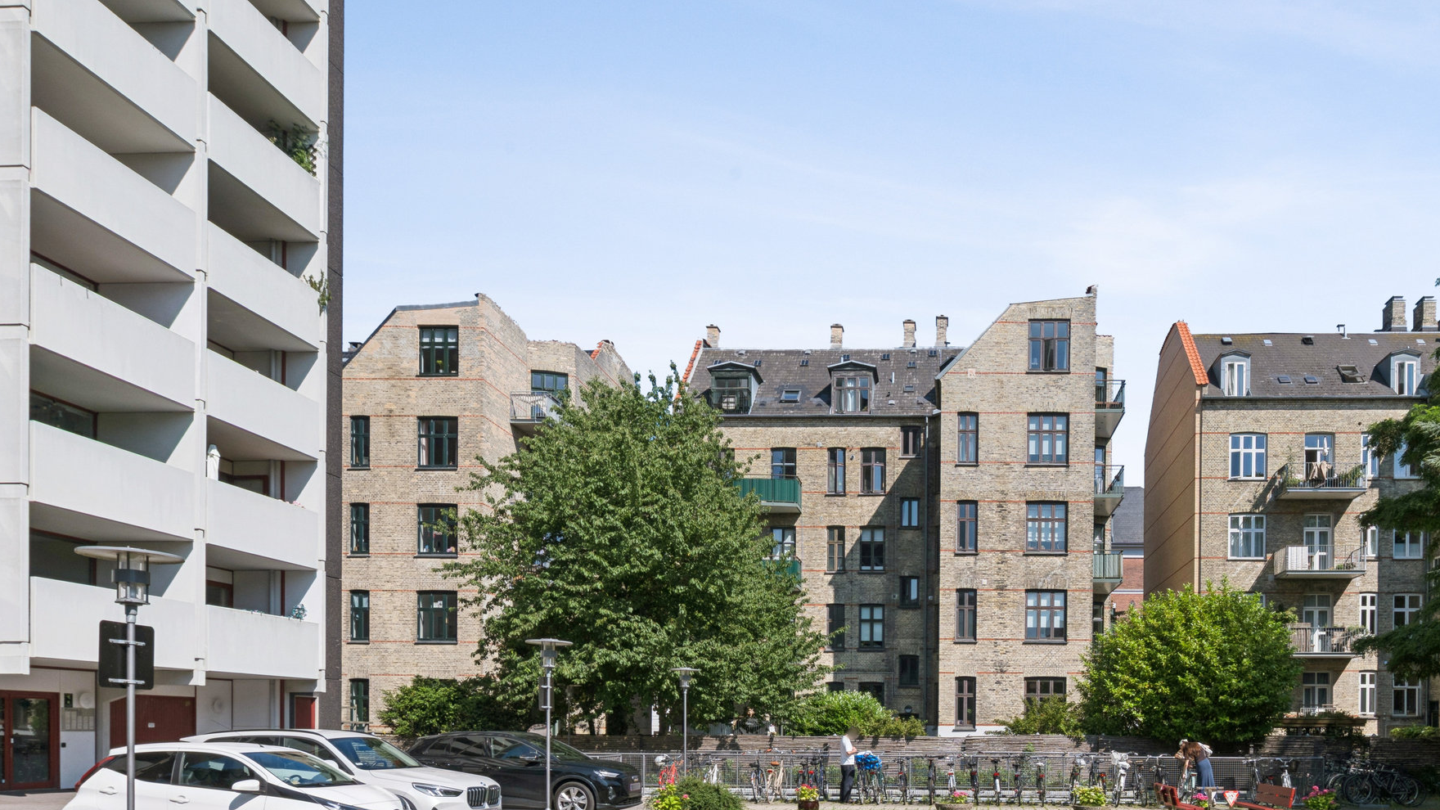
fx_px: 955
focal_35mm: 25
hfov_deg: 72.3
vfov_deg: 44.2
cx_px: 931
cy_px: 621
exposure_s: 1/500
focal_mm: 14
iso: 160
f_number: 9
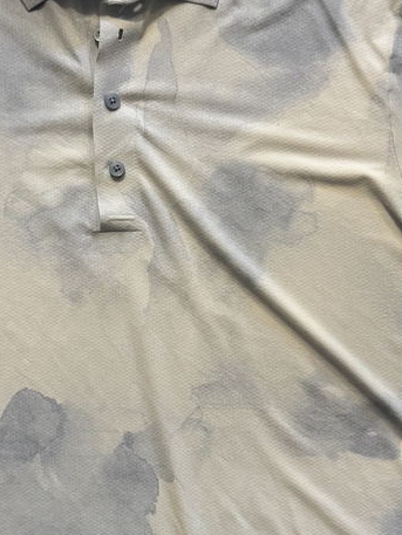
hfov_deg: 20.9
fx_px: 1083
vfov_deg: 27.8
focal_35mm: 70
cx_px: 131
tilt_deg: -88.4
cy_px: 290
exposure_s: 1/60
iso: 500
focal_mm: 6.76
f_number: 1.78
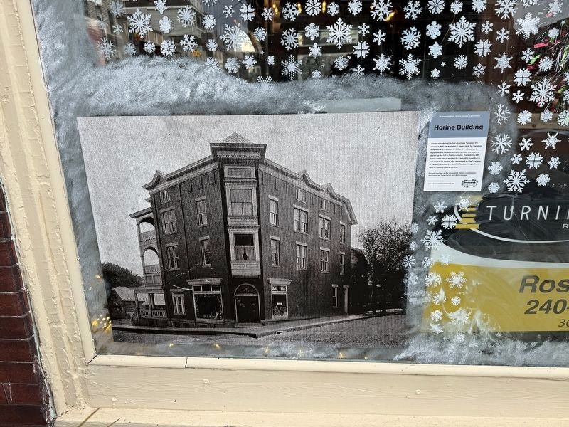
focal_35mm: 24
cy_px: 214
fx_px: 394
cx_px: 284
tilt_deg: -15.9
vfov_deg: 56.8
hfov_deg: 71.6
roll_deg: +1.5
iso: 80
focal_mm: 6.76
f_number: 1.78
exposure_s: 1/1122
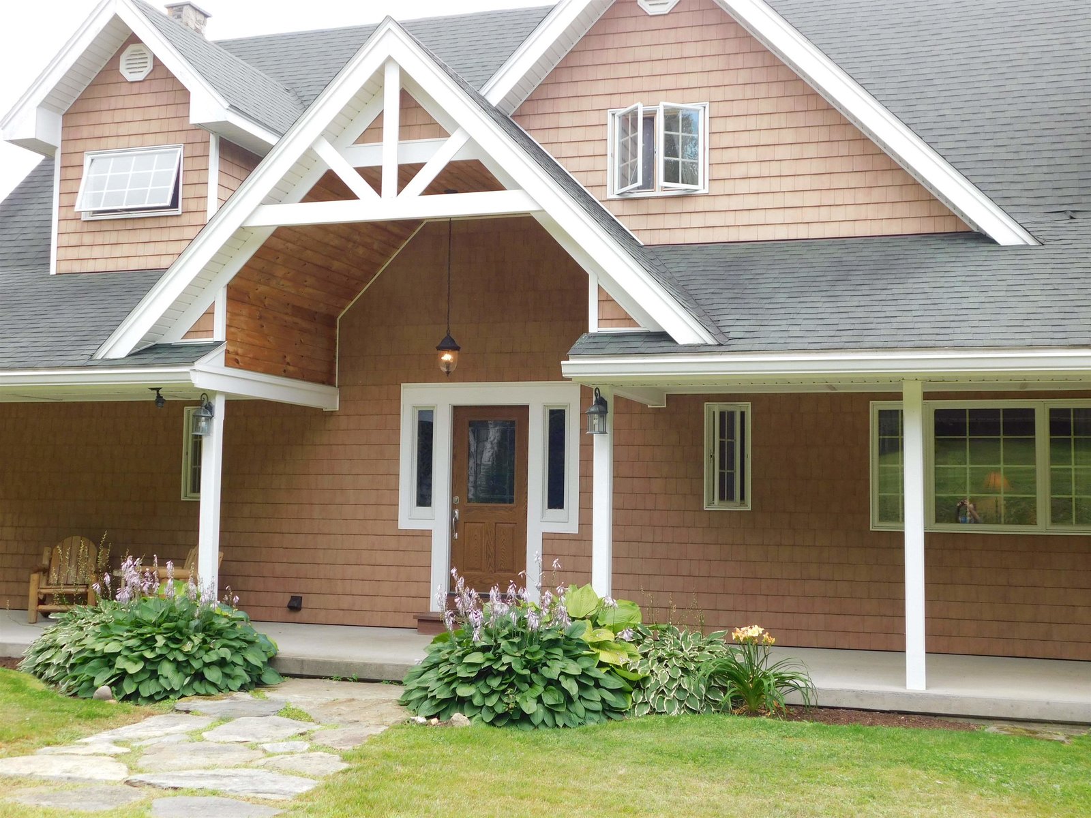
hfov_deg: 46.8
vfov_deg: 36.0
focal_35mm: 40
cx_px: 546
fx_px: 1261
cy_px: 409
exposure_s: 1/200
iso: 125
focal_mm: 7.1
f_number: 3.6
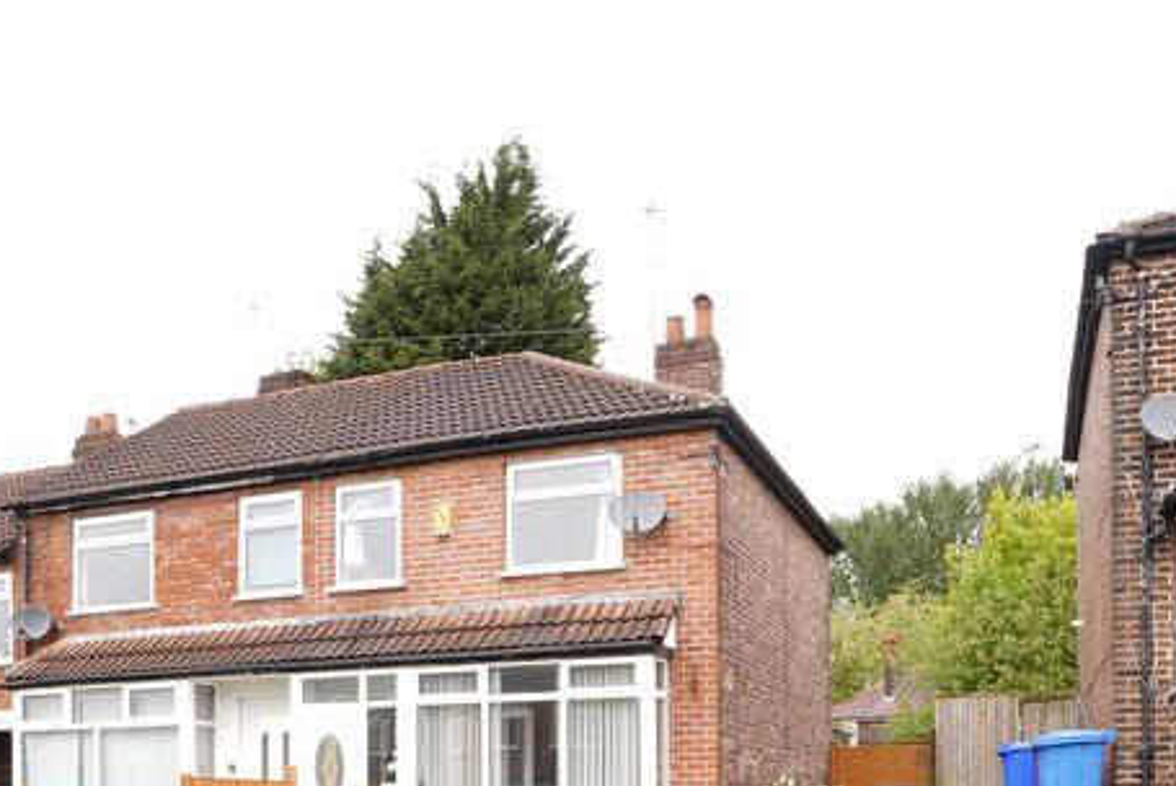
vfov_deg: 33.2
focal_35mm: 36
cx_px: 543
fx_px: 1177
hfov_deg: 53.0
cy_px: 821
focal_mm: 16
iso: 80
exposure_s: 1/10
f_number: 18
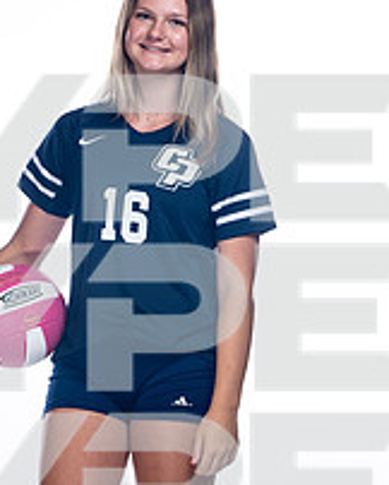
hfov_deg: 7.3
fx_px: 3061
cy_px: 319
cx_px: 60
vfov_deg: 9.1
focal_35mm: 213
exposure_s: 1/250
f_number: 5.6
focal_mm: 102
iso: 400
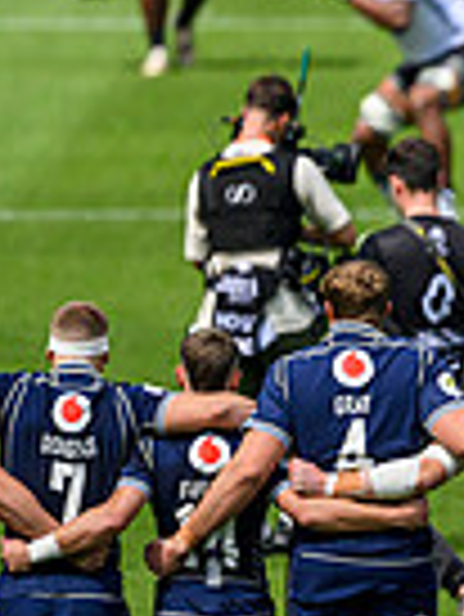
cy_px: 160
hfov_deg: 0.9
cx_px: 1032
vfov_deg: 1.2
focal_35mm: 1680
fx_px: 29979
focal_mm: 400
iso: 320
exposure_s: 1/5000
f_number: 2.8
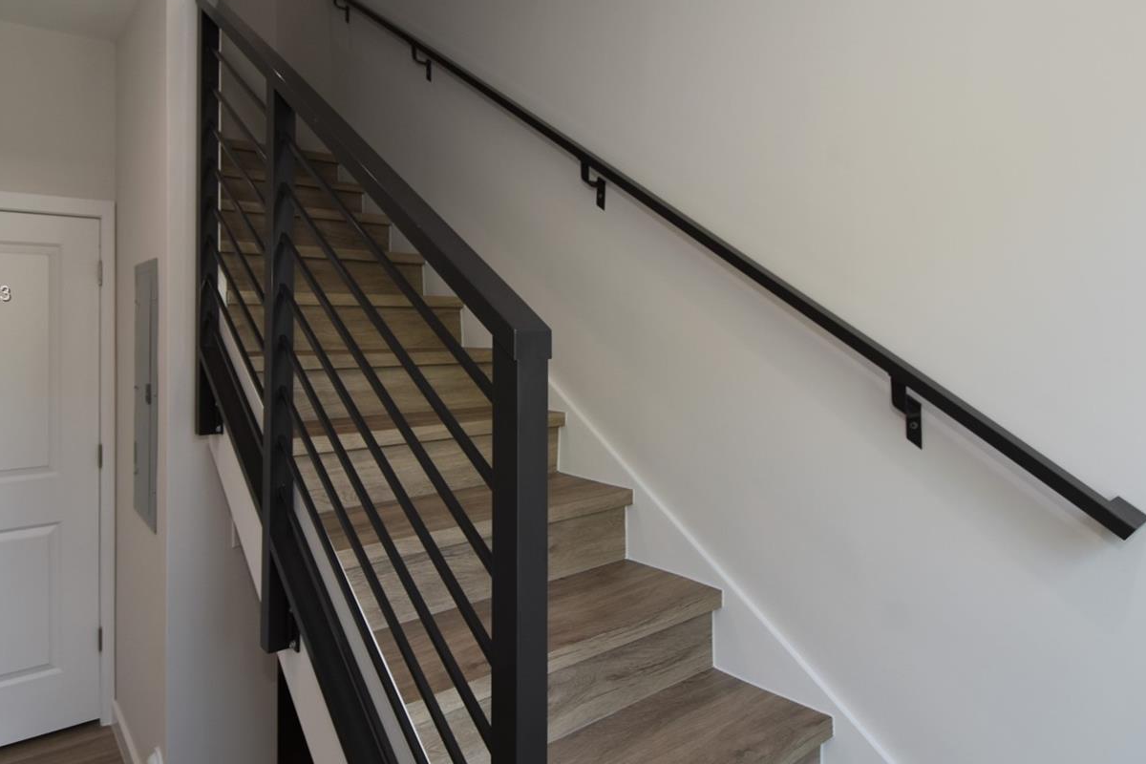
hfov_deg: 83.1
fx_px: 637
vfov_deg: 61.2
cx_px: 469
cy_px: 295
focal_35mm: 20
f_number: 5
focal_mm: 10
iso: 200
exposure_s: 1/60
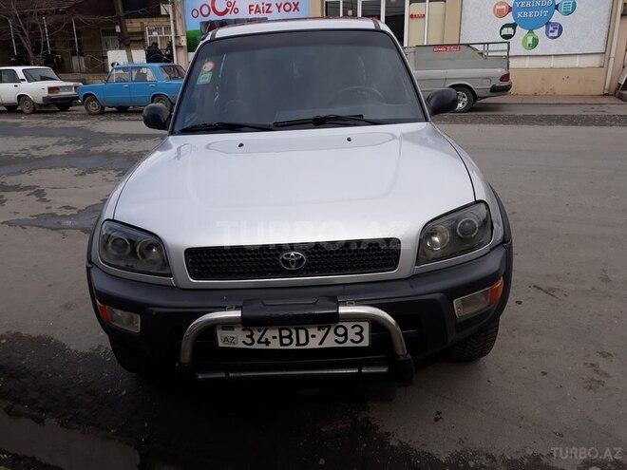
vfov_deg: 51.4
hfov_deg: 65.3
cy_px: 235
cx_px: 314
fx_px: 489
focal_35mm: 27
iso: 40
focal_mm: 3.71
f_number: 1.7
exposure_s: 1/1404
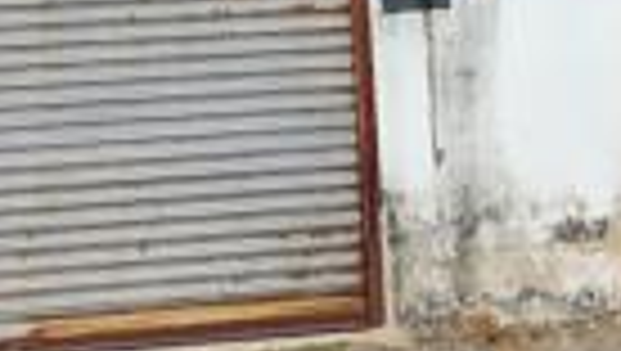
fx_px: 1286
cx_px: 180
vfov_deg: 14.9
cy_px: -106
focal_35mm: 78
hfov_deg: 26.9
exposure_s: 1/1883
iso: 50
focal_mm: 1.65
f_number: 2.2
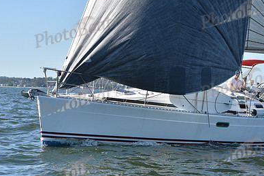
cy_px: 56
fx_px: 932
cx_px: 166
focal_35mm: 127
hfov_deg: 16.1
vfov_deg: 10.8
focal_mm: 85
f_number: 7.1
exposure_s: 1/1250
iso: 320
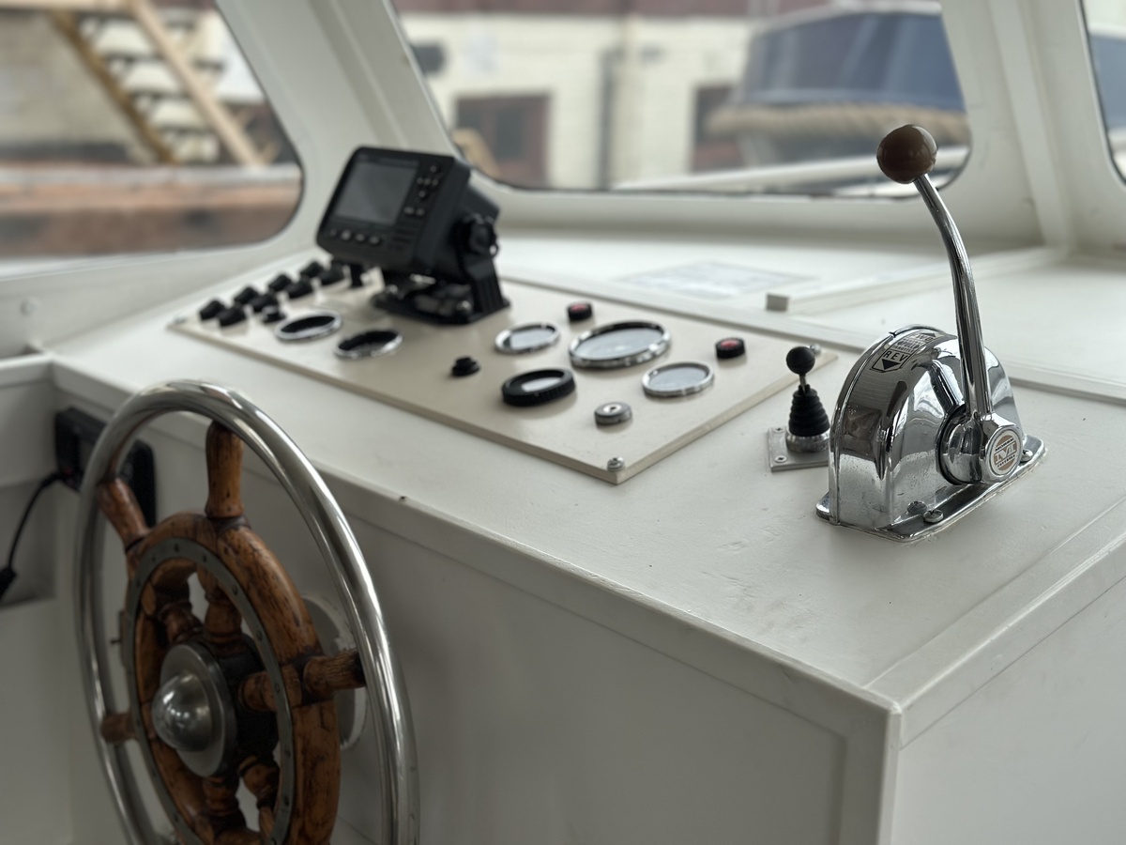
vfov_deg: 30.3
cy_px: 422
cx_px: 563
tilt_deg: -15.7
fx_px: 1561
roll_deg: -2.4
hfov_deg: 39.7
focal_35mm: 48
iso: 100
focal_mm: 6.86
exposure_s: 1/5263
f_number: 1.78
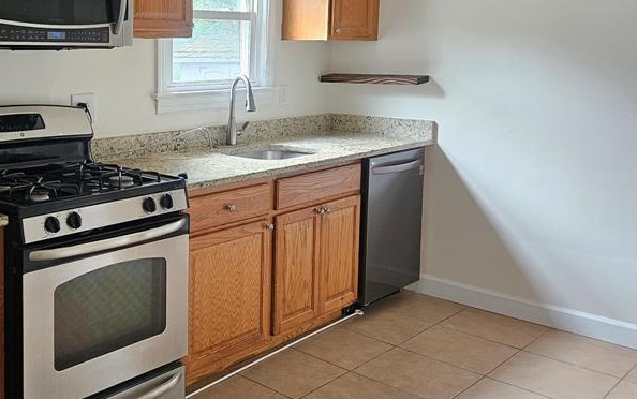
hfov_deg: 45.0
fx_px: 730
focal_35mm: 42
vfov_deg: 30.3
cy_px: 120
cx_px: 134
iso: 640
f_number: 1.8
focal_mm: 5.4
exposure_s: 1/120
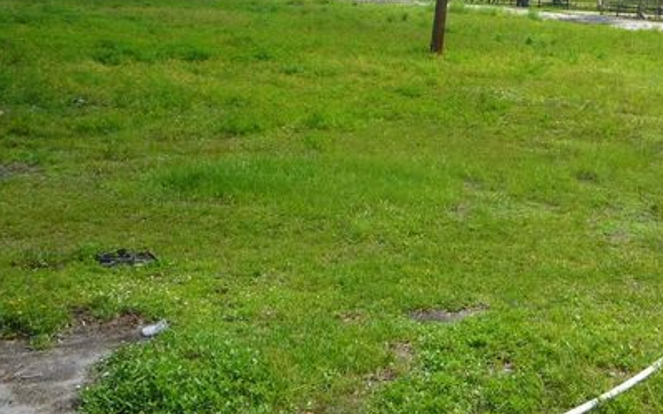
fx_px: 921
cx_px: 517
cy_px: 60
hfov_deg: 38.3
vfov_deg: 24.7
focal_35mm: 51
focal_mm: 5.2
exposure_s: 1/400
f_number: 4.5
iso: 100
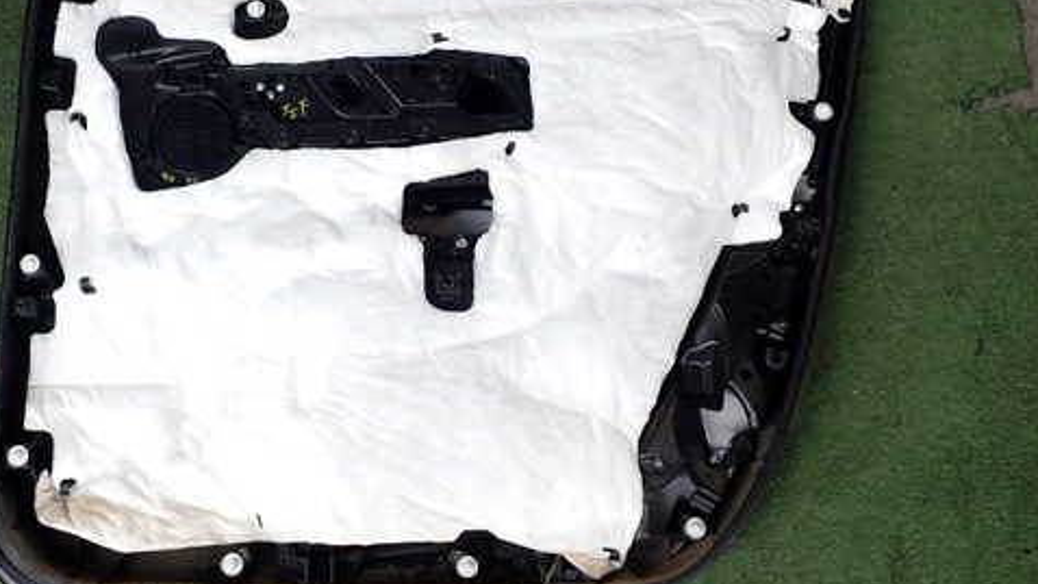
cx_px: 393
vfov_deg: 28.9
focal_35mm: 41
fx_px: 1129
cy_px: 219
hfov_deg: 48.9
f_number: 3.2
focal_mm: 5.4
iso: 100
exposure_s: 1/125
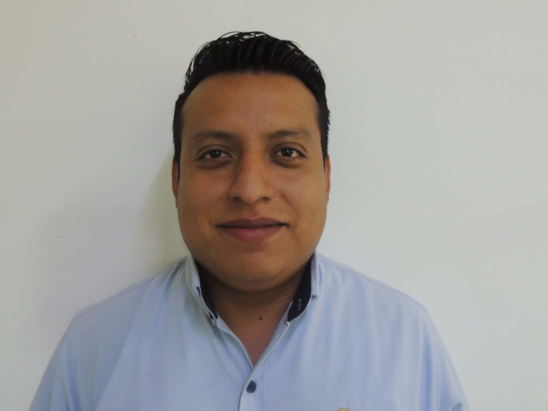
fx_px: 443
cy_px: 184
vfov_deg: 49.7
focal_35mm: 28
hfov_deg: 63.2
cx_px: 239
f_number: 3
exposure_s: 1/13
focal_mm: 4.3
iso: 400
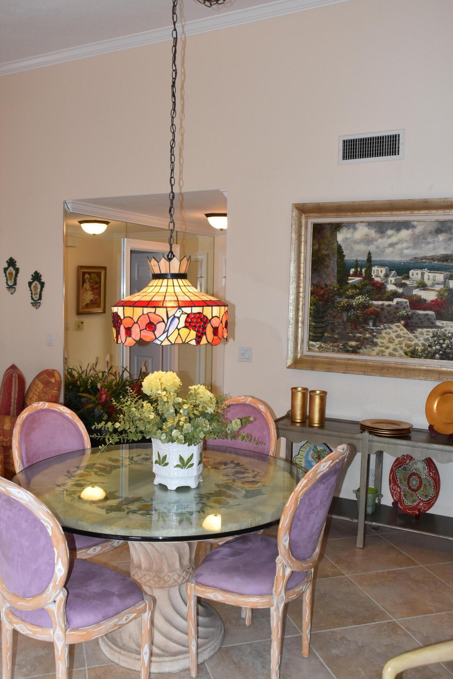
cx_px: 225
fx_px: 642
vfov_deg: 55.8
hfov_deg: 38.9
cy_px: 346
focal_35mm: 34
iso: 800
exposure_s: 1/80
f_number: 4.5
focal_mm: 22
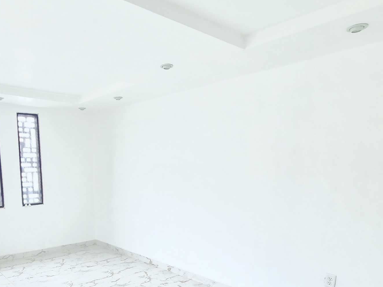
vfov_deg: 52.7
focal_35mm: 25
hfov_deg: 67.3
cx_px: 125
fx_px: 277
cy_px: 212
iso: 100
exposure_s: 1/60
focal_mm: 2.2
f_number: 2.2
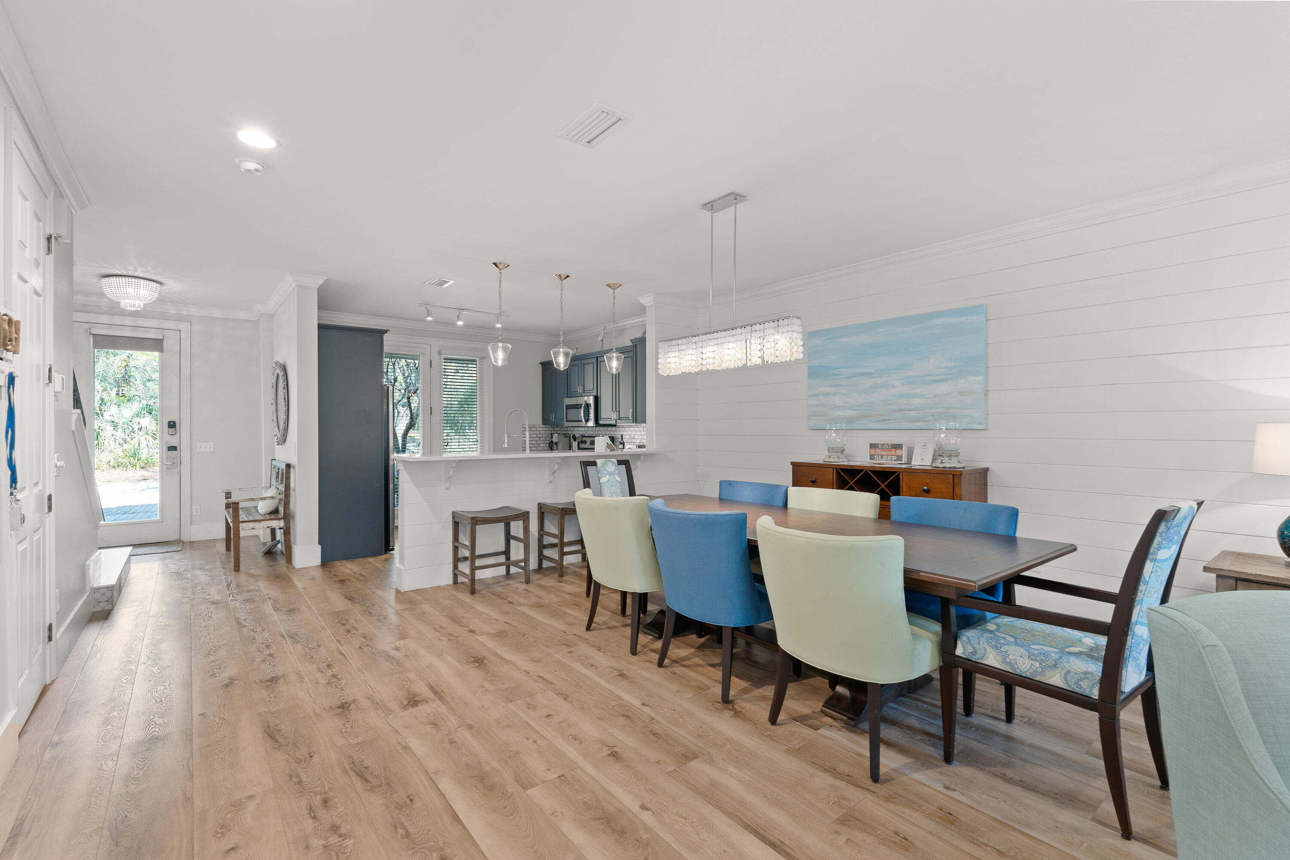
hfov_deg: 95.0
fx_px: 591
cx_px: 645
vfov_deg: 72.1
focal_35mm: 16
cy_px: 430
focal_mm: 16.5
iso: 320
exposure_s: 1/2
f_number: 8
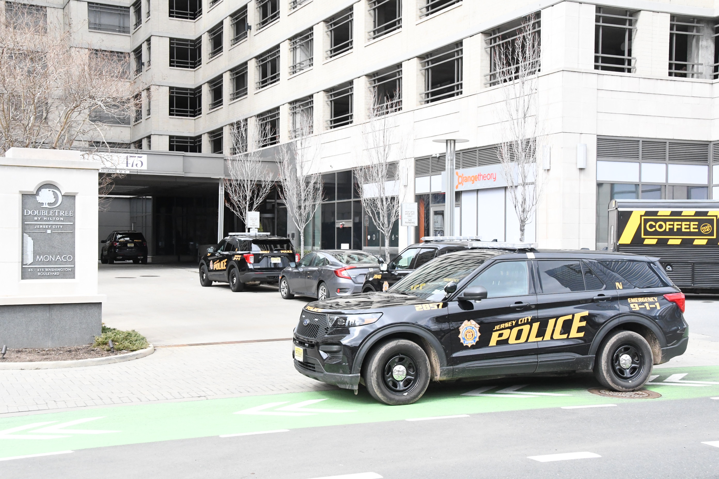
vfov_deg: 28.1
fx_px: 959
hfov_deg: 41.1
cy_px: 240
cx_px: 360
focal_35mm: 48
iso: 4000
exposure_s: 1/640
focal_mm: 32
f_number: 13
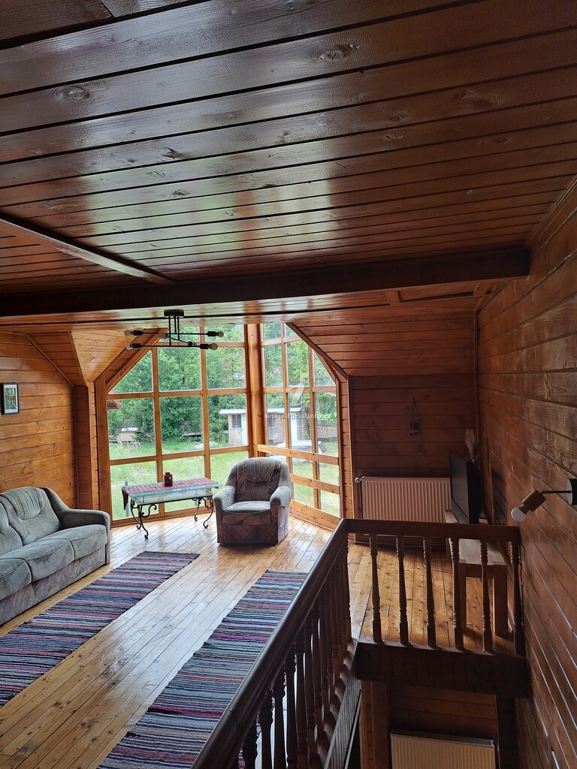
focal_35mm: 24
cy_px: 384
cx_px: 288
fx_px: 533
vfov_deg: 71.6
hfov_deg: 56.8
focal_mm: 5.23
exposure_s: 1/100
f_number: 1.8
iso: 50
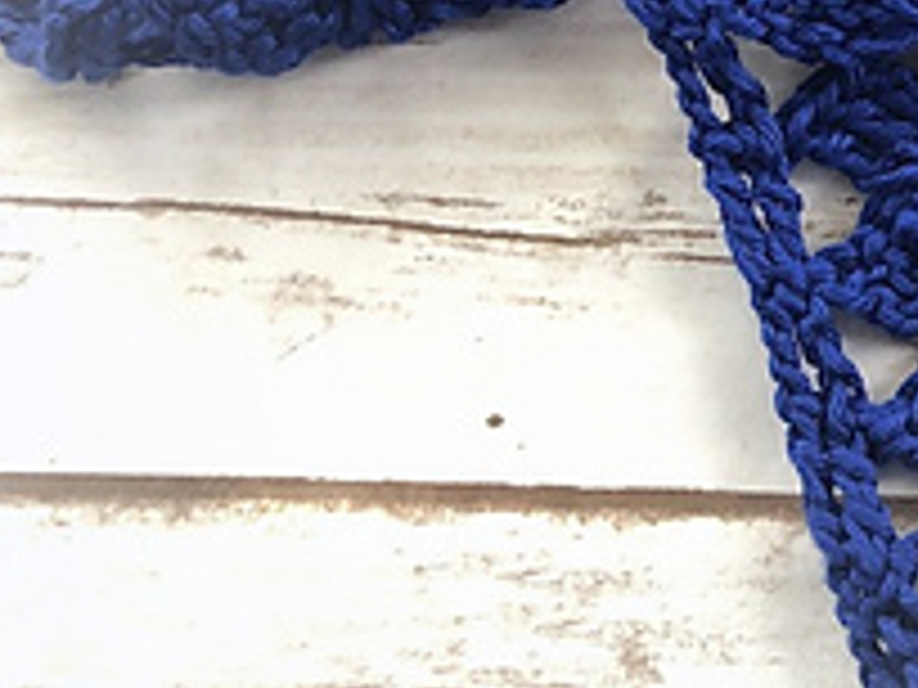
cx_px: 1390
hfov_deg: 19.3
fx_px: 2334
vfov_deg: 16.1
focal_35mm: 88
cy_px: -144
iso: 64
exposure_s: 1/15
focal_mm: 3.99
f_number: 1.8
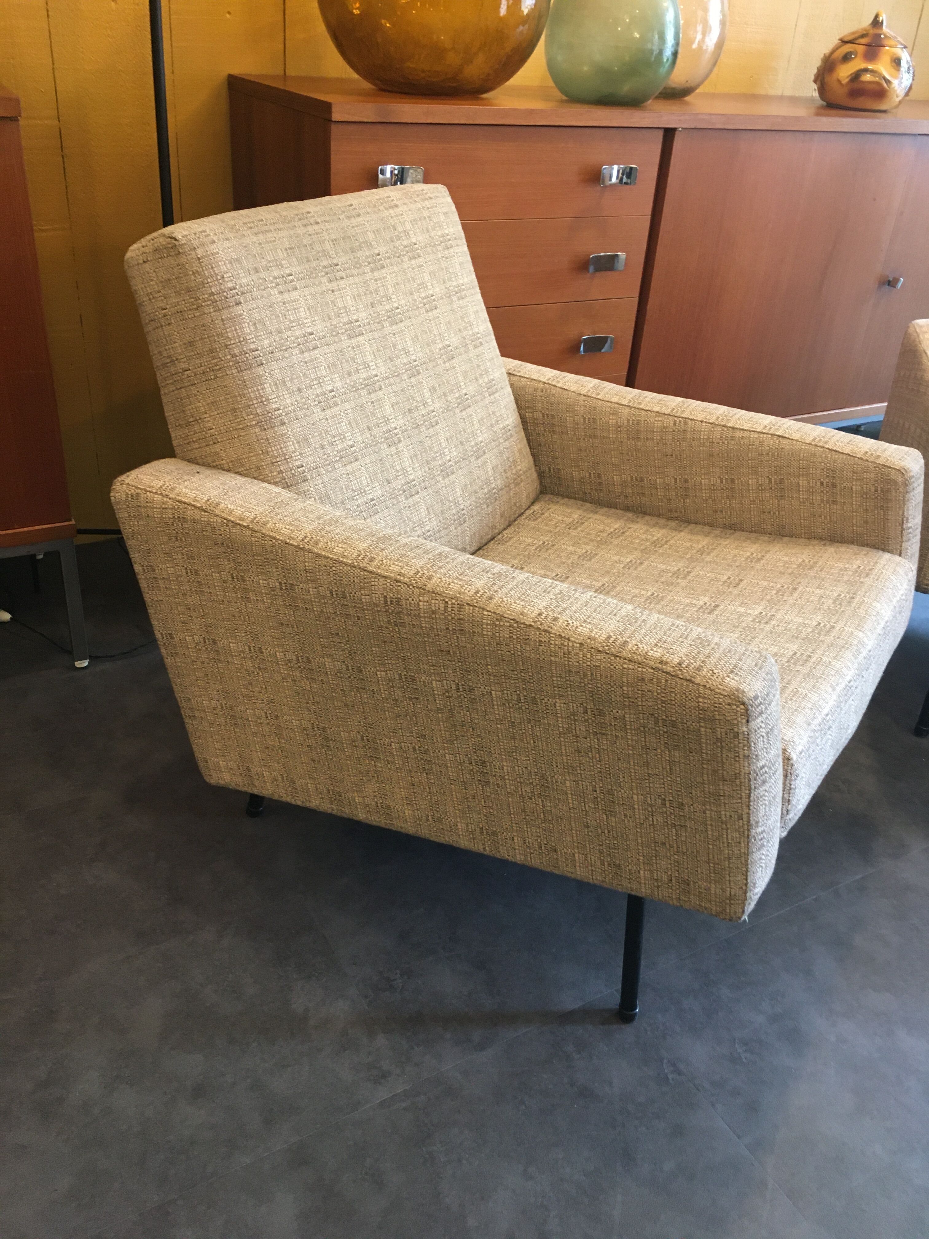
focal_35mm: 29
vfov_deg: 61.7
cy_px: 620
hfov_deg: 48.2
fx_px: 1038
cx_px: 464
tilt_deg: -30.4
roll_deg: -5.2
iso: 160
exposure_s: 1/33
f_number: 2.2
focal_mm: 4.15
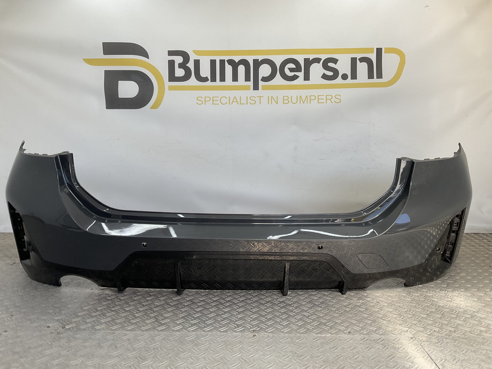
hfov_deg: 61.7
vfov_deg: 48.2
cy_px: 184
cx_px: 246
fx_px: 412
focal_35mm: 29
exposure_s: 1/229
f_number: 1.8
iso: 16
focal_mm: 3
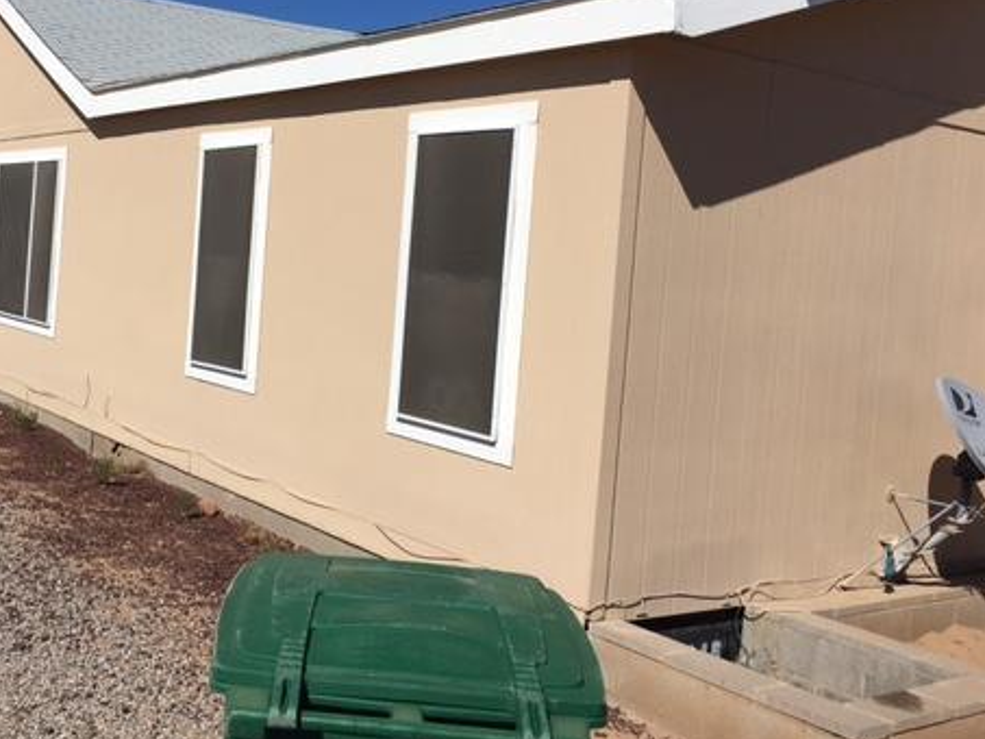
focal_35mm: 41
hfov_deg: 44.9
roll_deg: -3.4
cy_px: 265
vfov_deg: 34.9
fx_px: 1167
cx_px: 307
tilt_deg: -1.0
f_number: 2.2
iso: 25
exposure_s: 1/4525
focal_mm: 4.15
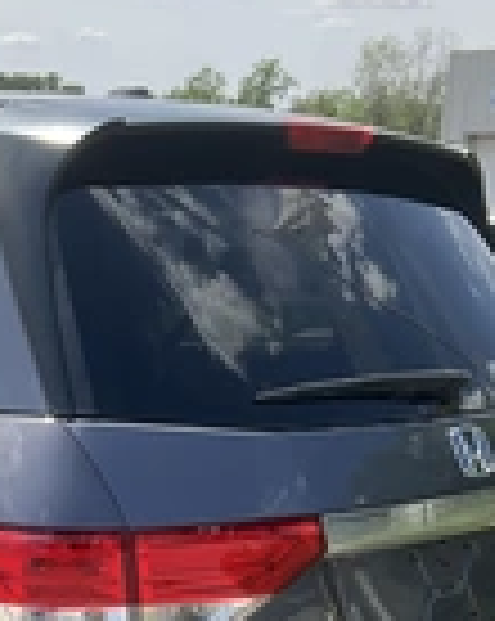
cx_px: -140
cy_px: 576
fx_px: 1505
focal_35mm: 82
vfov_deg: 22.7
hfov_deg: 17.6
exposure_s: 1/1221
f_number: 1.8
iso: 25
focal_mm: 3
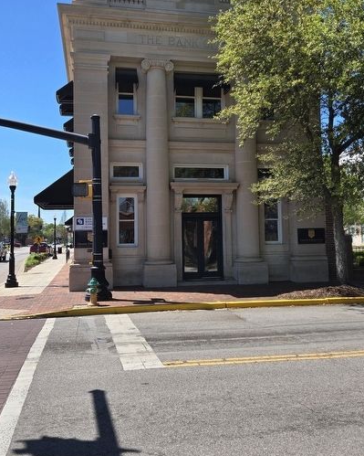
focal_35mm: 36
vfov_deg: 50.1
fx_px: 485
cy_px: 197
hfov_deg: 41.1
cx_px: 196
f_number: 1.8
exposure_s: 1/1433
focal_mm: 5.4
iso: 25
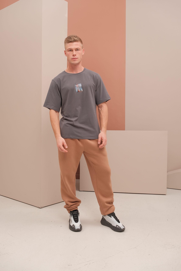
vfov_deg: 57.2
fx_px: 249
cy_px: 136
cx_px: 90
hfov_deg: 40.0
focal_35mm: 33
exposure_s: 1/160
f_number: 6.4
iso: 200
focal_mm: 22.3
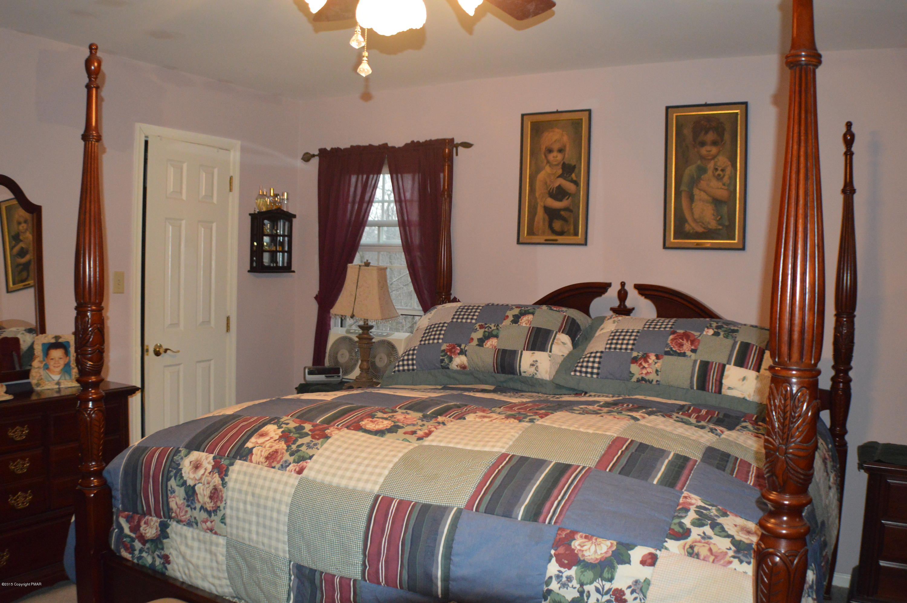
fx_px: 982
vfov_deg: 34.1
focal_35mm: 39
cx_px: 454
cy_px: 302
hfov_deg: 49.6
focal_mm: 26
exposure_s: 1/60
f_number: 4.2
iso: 2000
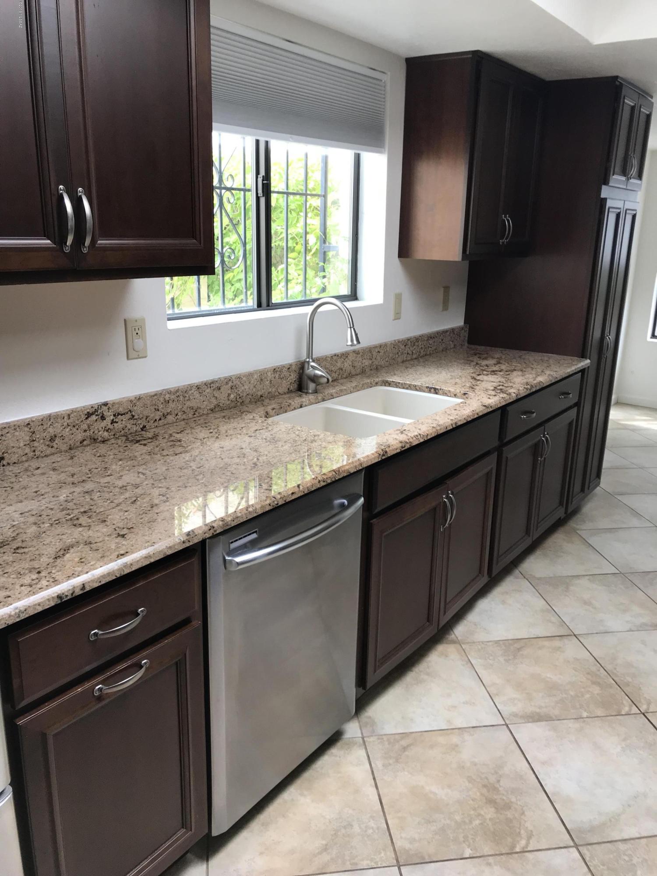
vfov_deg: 63.4
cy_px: 438
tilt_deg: -15.5
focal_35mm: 28
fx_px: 709
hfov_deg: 49.7
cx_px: 328
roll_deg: -1.6
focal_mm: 3.99
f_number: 1.8
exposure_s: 1/60
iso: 32
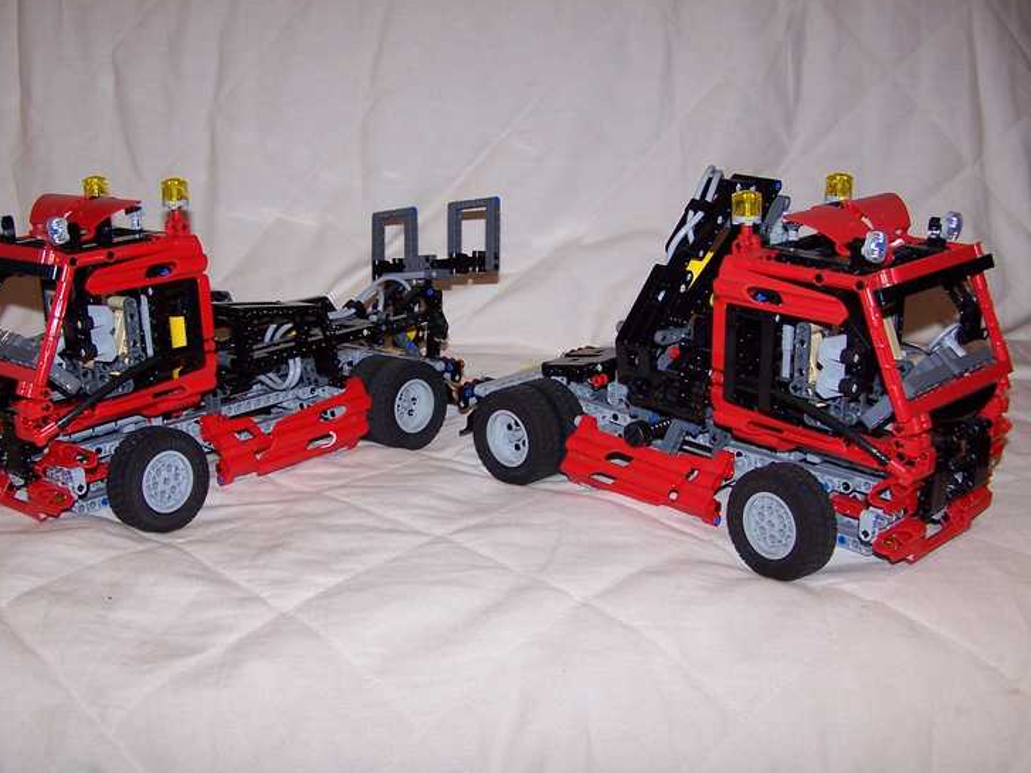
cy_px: 387
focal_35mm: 44
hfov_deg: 42.9
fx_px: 1310
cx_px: 486
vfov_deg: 32.9
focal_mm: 6.7
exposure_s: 1/60
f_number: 2.8
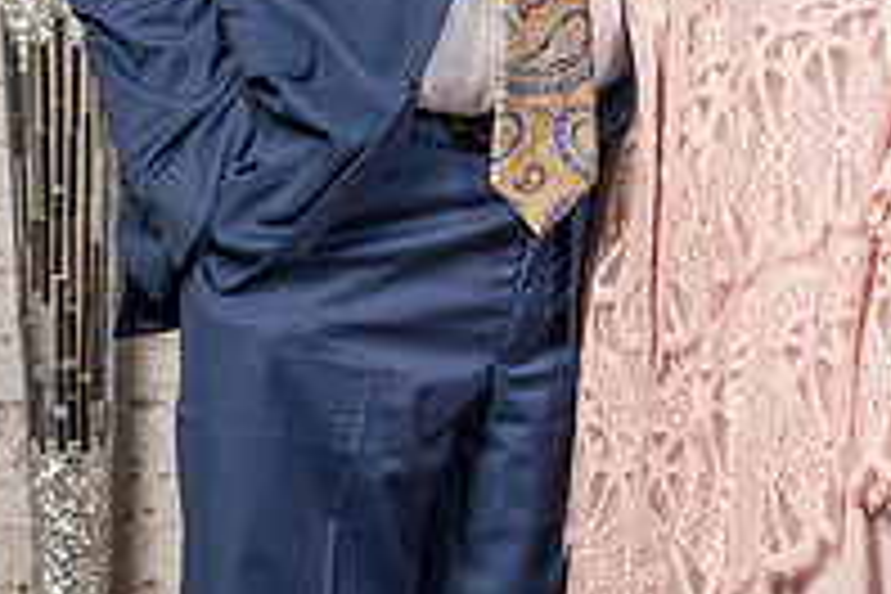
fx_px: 5667
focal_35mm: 229
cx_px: 930
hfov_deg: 8.9
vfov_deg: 5.9
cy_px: -304
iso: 100
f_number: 4
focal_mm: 70
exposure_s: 1/200
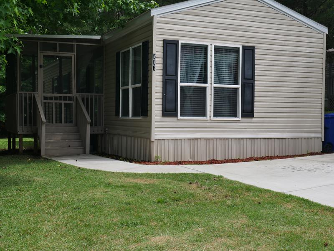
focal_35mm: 50
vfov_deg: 29.1
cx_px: 167
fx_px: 483
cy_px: 126
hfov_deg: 38.2
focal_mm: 25
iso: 200
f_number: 9
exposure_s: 1/320
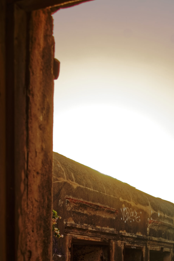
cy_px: 239
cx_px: 159
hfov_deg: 22.1
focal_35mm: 60
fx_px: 435
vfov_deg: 31.7
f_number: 7.1
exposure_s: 1/200
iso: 200
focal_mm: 21
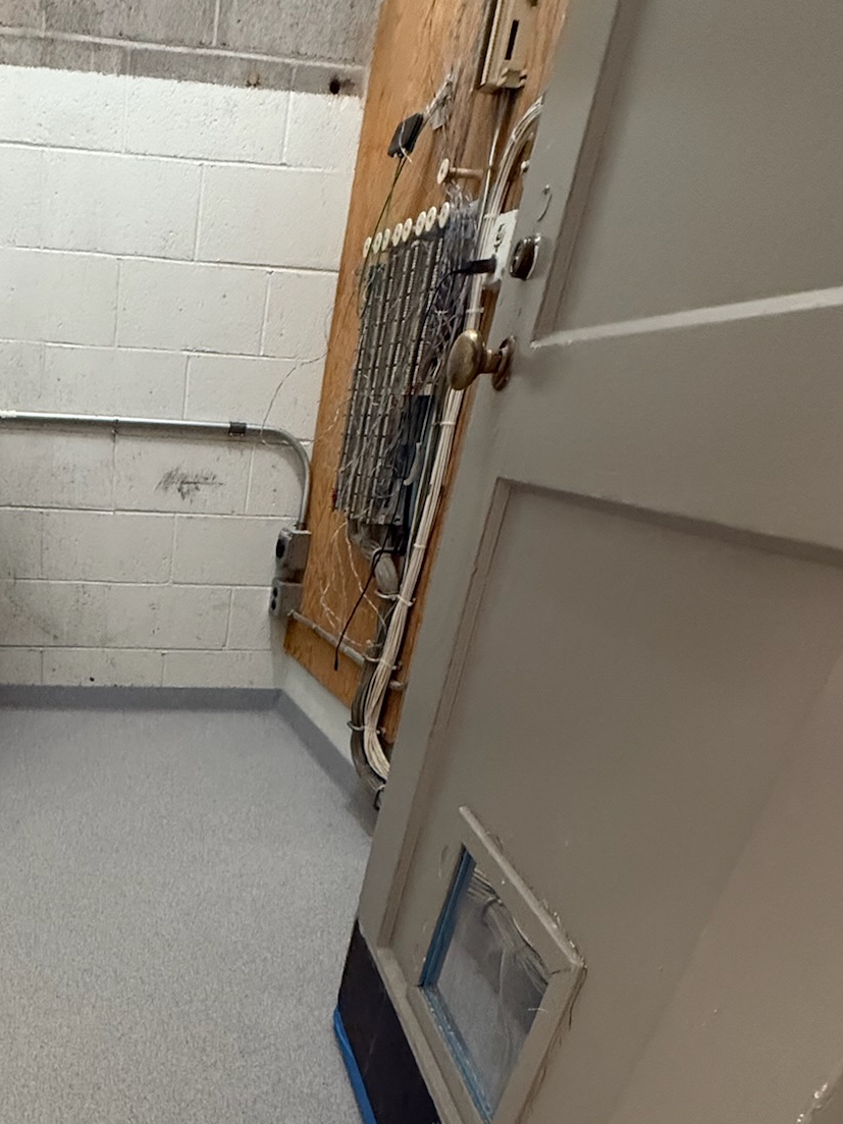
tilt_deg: -30.4
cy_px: 892
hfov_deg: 48.1
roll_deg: -3.6
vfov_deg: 62.0
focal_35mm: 26
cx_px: 100
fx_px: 844
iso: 640
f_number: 2.2
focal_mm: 2.22
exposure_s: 1/60
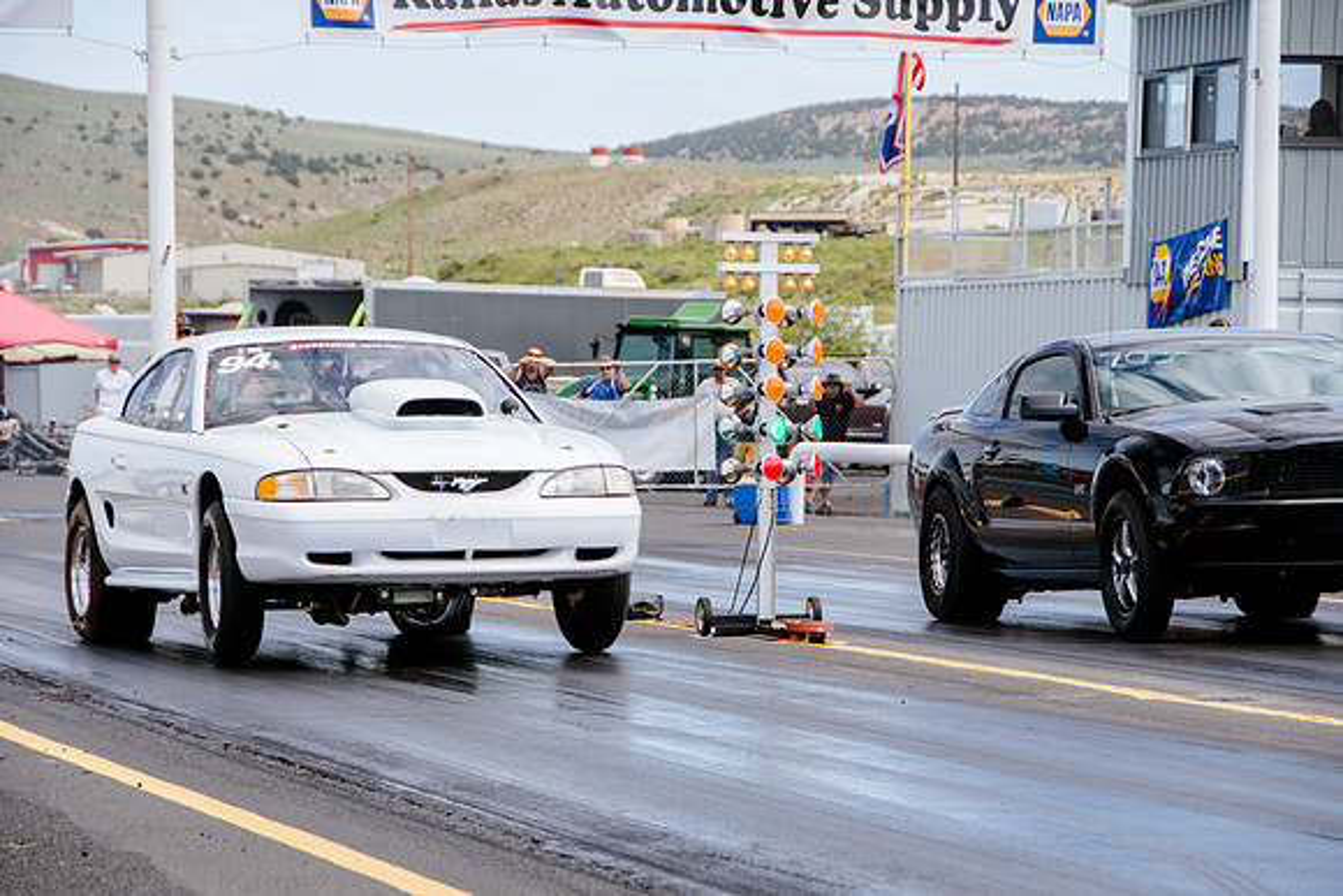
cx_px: 672
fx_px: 5877
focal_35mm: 158
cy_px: 448
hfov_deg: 13.0
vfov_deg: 8.7
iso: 200
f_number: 7.1
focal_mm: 105
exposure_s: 1/400
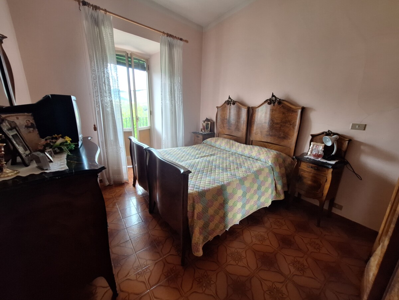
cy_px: 150
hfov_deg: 106.2
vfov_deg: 89.9
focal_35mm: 13
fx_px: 150
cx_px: 200
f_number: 2.2
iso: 80
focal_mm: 1.74
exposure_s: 1/50
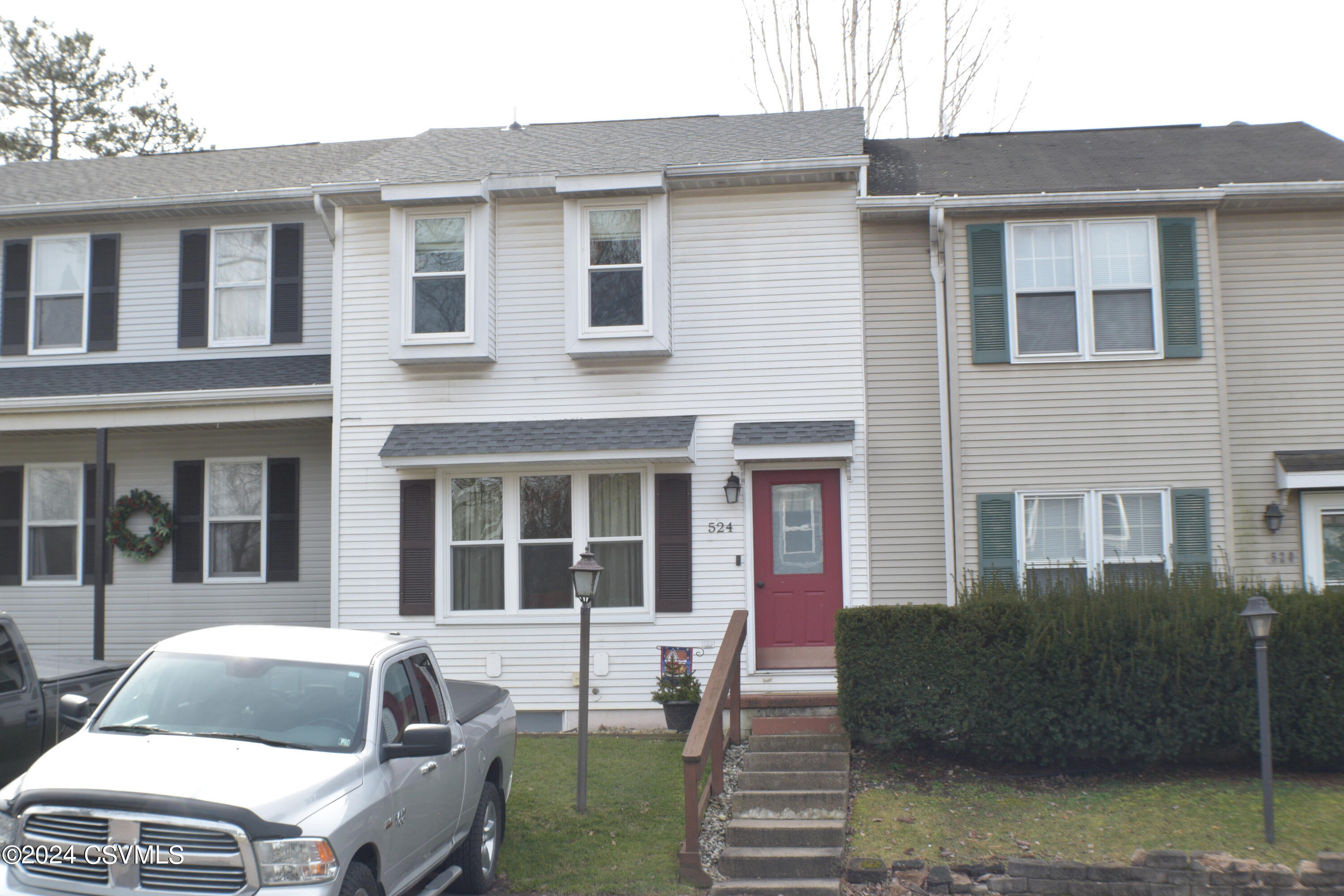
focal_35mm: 63
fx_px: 2352
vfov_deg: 21.6
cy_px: 448
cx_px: 672
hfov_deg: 31.9
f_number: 16
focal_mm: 42
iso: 400
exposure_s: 1/100
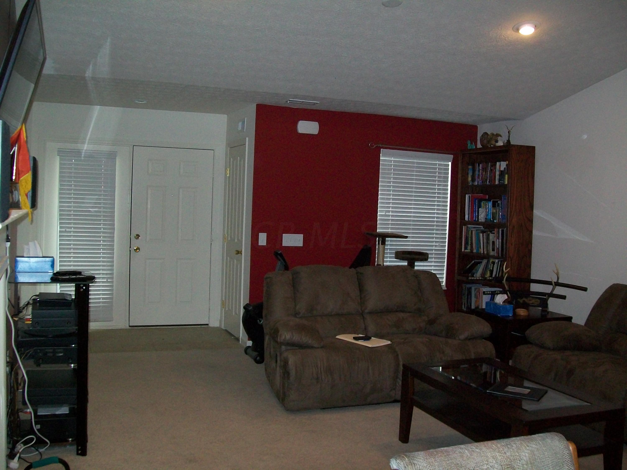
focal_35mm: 36
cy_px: 235
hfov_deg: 51.4
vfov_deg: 39.7
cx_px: 314
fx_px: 652
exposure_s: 1/60
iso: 160
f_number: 2.7
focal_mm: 6
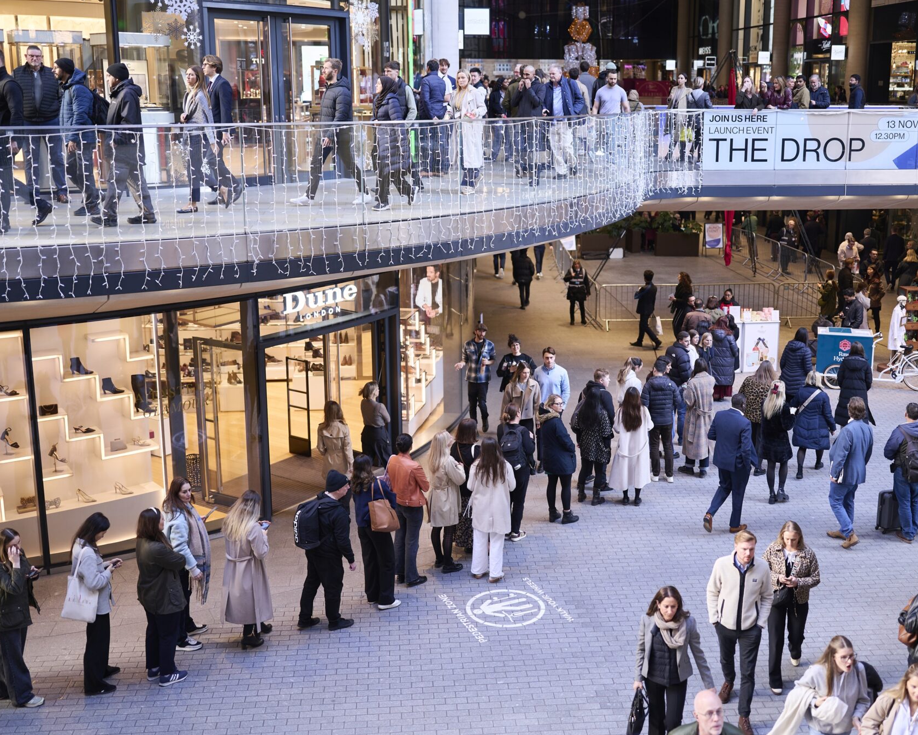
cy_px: 368
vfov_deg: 37.3
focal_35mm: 40
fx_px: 1087
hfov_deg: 45.6
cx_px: 529
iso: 250
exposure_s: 1/640
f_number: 1.2
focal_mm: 35
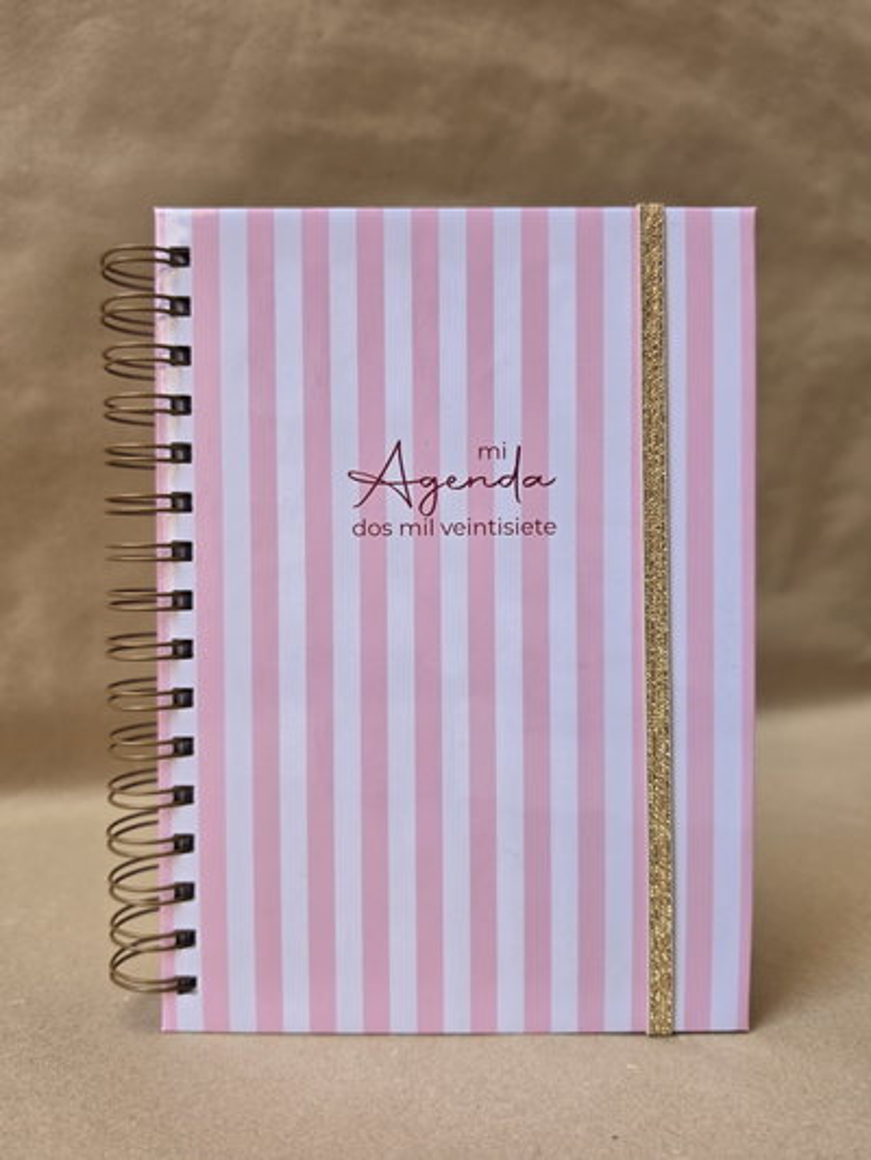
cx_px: 436
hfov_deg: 58.9
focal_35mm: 23
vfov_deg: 73.9
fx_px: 771
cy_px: 580
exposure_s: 1/359
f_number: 1.4
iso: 25
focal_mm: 6.5
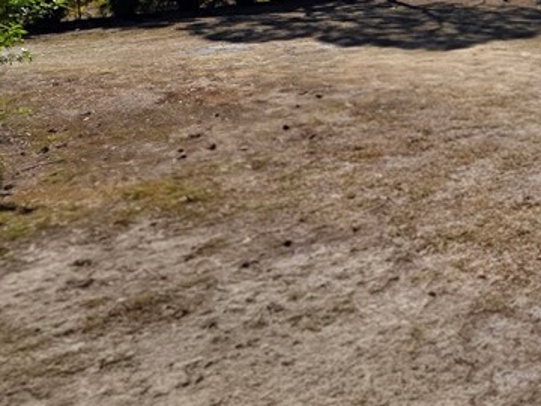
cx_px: 684
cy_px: -21
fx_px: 578
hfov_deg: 35.9
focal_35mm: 37
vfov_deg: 34.3
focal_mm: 2.2
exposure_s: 1/2500
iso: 40
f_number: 1.9
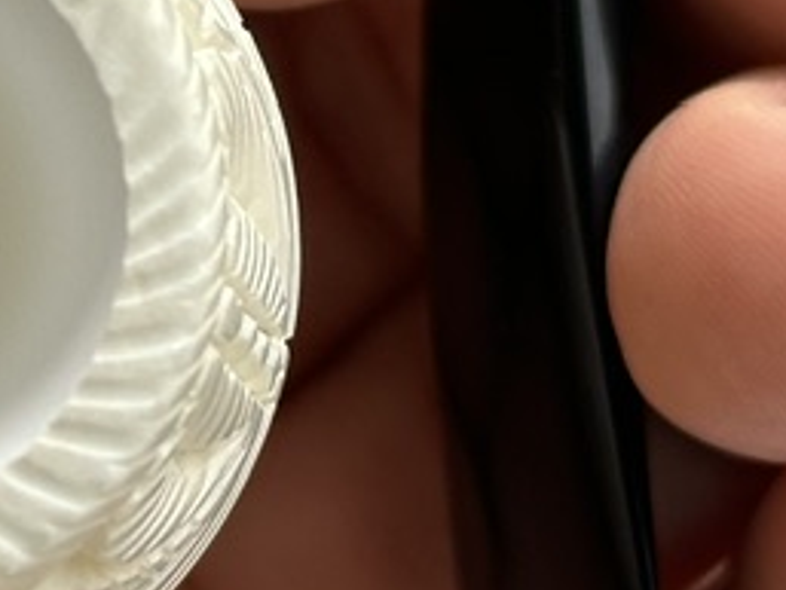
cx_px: 46
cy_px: -281
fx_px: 5429
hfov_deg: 8.2
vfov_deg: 6.2
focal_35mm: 239
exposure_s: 1/409
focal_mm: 6.86
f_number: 1.78
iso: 64
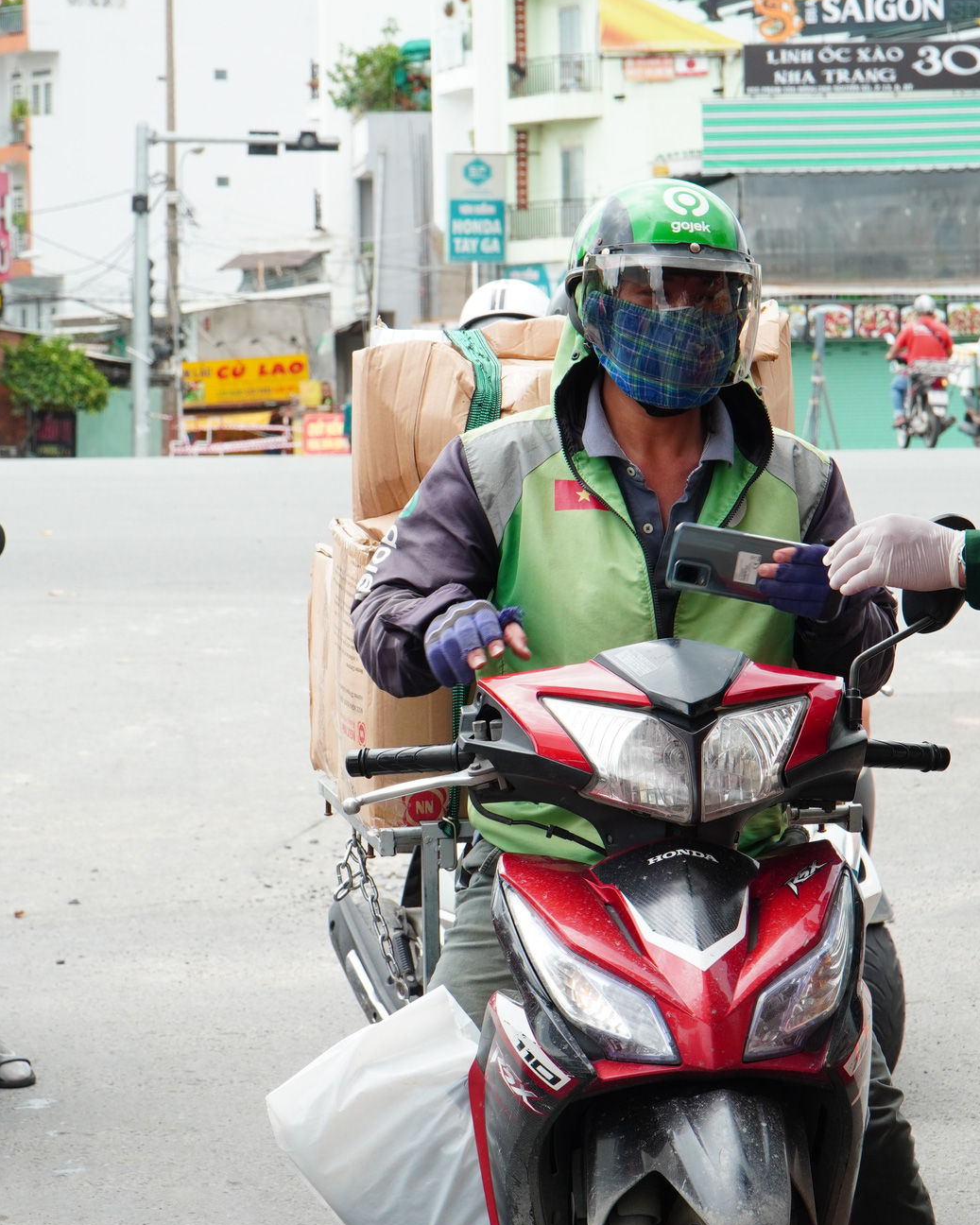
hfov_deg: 13.6
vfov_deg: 17.0
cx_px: 460
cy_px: 629
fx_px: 4096
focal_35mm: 113
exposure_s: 1/200
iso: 250
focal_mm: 52
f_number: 8
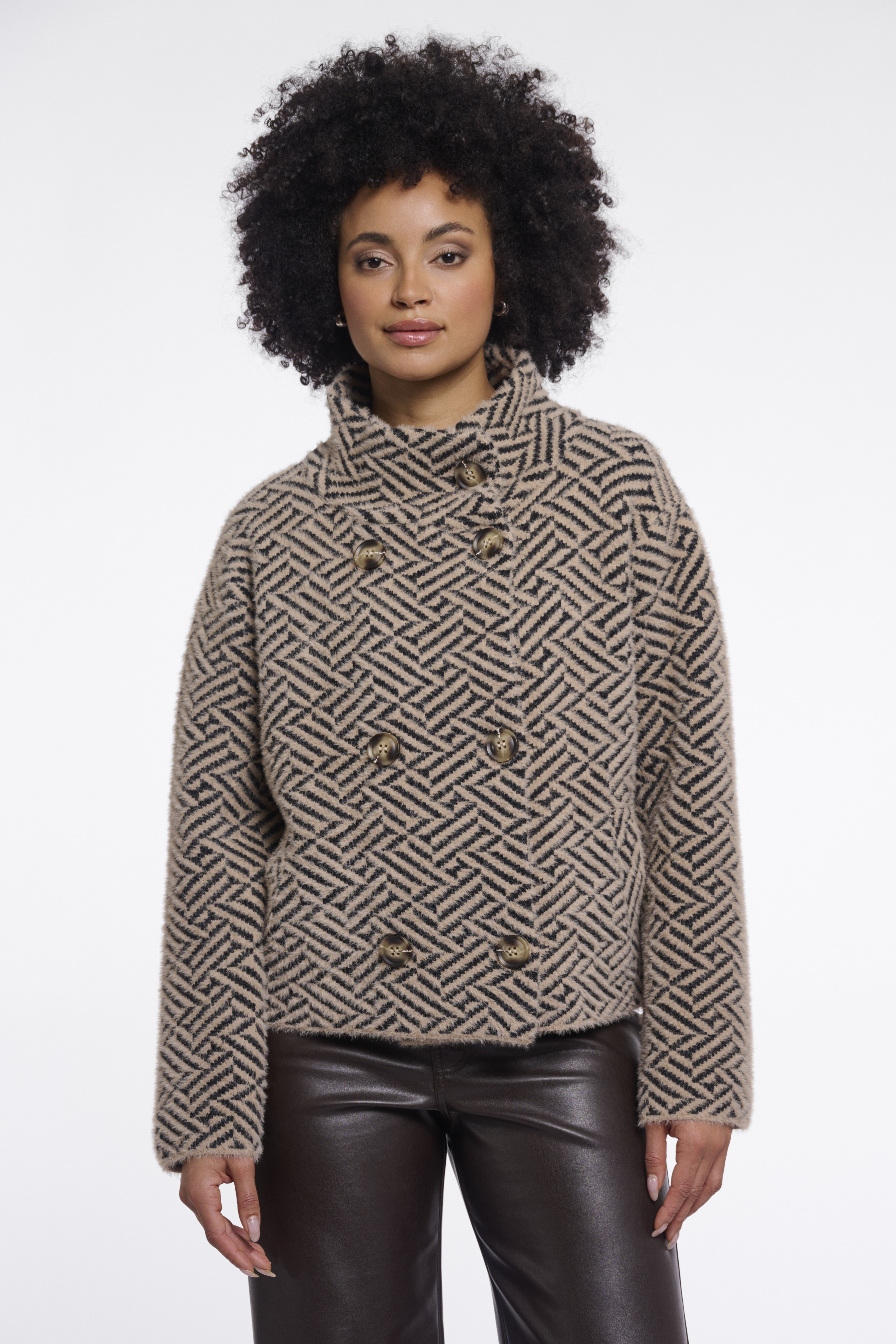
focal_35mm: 85
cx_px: 448
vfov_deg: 23.9
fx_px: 3173
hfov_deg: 16.1
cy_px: 672
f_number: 8
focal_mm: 85
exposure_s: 1/160
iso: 125
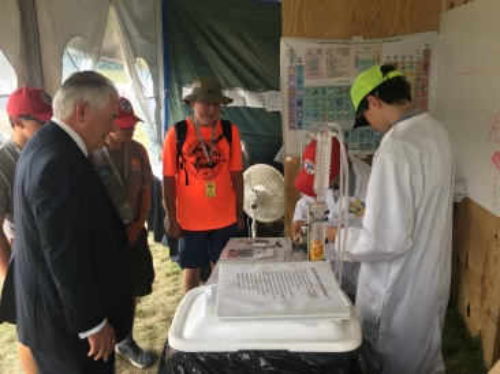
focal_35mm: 29
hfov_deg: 61.7
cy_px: 187
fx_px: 419
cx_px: 250
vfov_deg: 48.2
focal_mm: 4.15
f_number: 2.2
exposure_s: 1/120
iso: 32
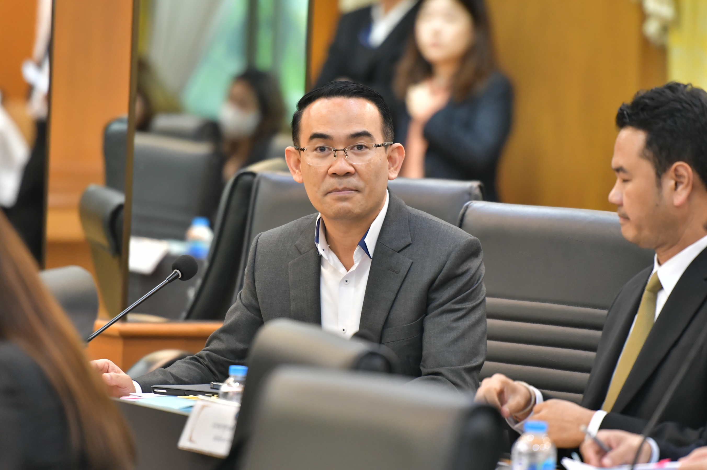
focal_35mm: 300
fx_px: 5889
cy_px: 235
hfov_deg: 6.9
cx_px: 354
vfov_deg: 4.6
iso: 1600
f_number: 2.8
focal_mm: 200
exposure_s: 1/125
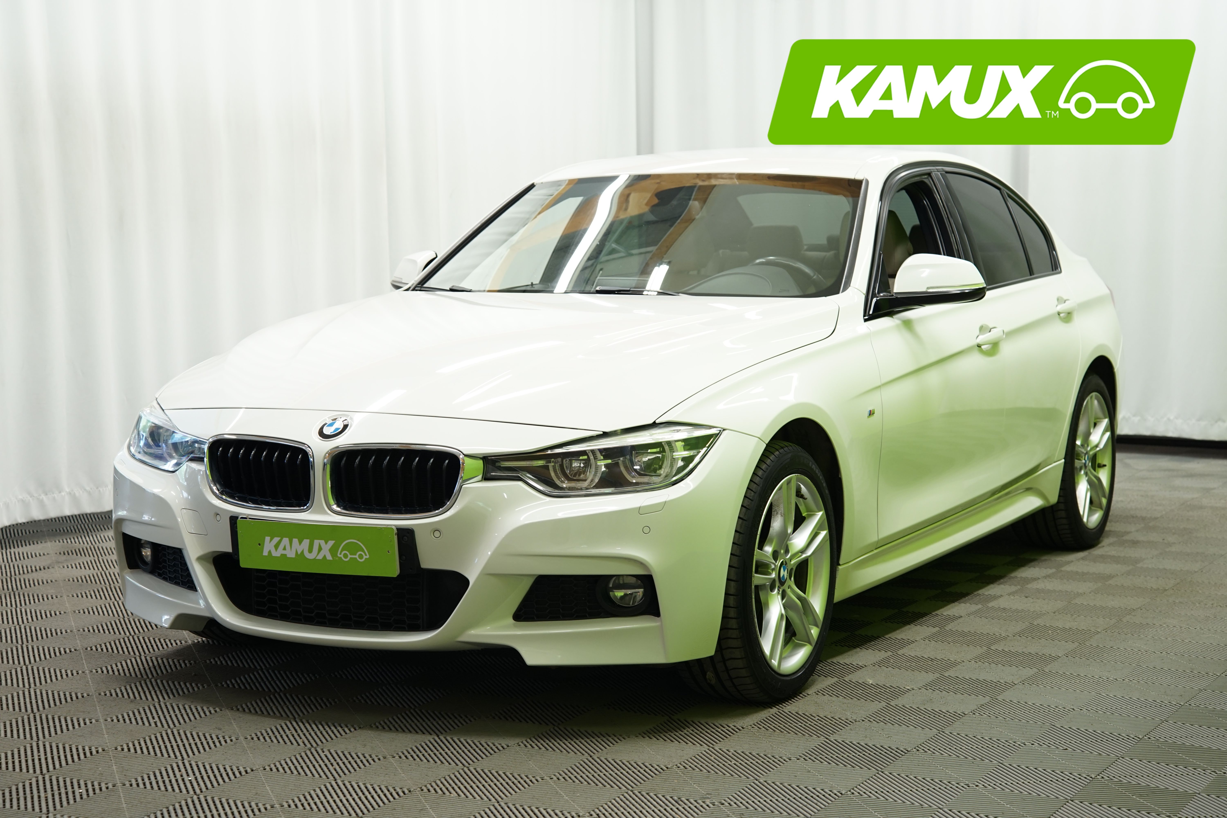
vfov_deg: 21.6
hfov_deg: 31.9
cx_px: 614
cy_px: 409
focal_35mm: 63
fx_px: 2147
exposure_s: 1/15
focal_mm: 63
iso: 500
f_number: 5.6
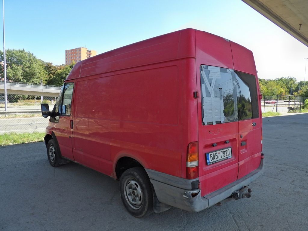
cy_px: 116
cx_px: 154
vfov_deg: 56.8
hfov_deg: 71.6
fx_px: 214
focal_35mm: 24
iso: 100
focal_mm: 4.3
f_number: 3.2
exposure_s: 1/141
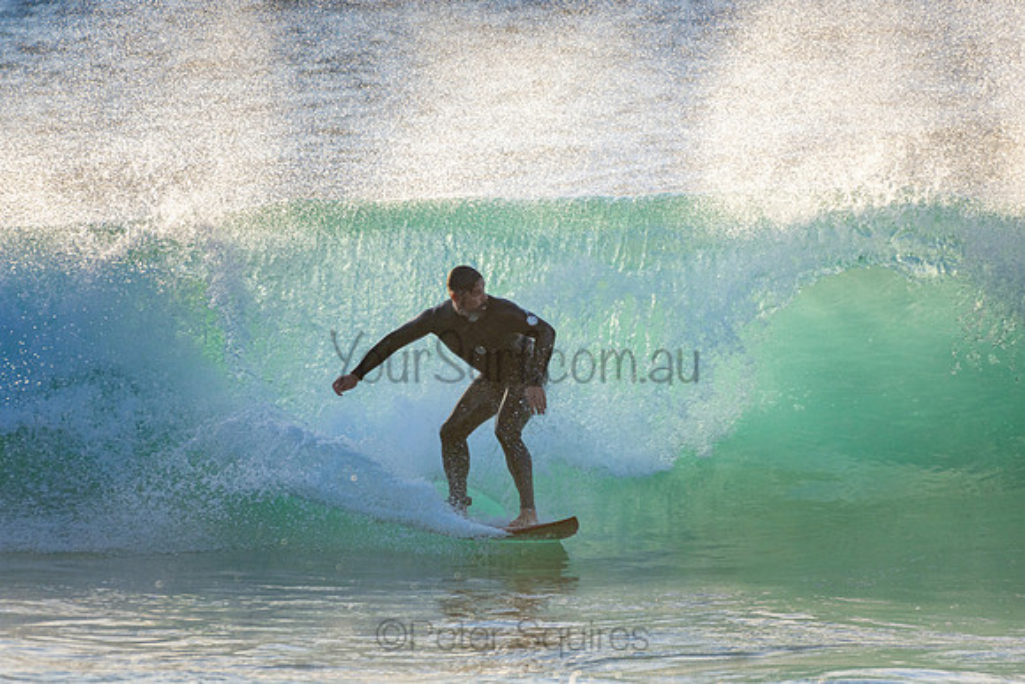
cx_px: 512
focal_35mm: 750
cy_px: 342
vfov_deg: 1.8
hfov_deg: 2.7
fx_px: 21358
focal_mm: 500
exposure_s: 1/1250
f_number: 5.6
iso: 280
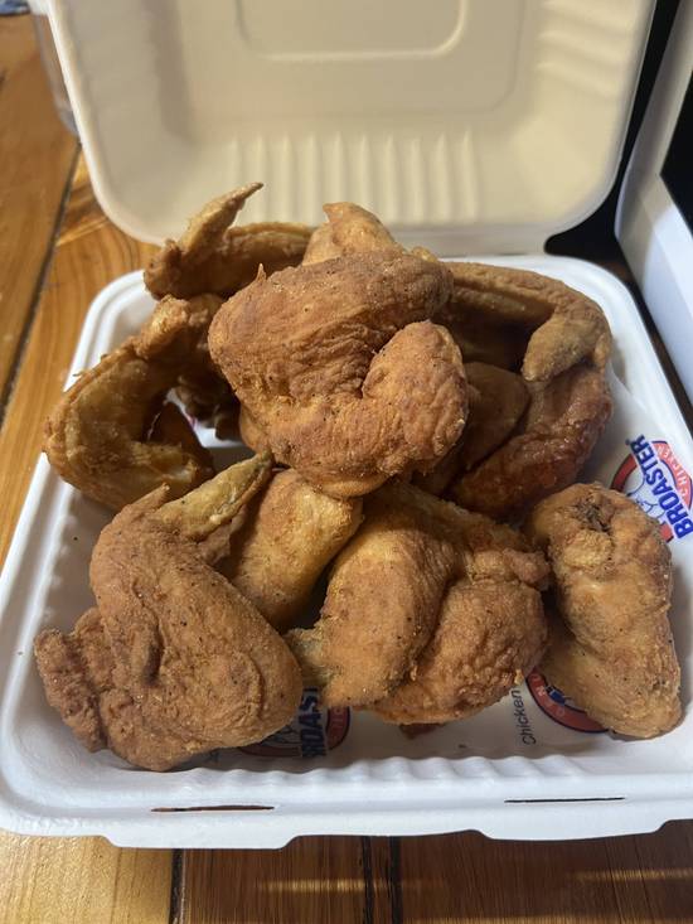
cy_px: 462
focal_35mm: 26
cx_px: 346
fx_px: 694
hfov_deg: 53.1
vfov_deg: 67.3
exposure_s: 1/50
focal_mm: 5.7
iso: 250
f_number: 1.5
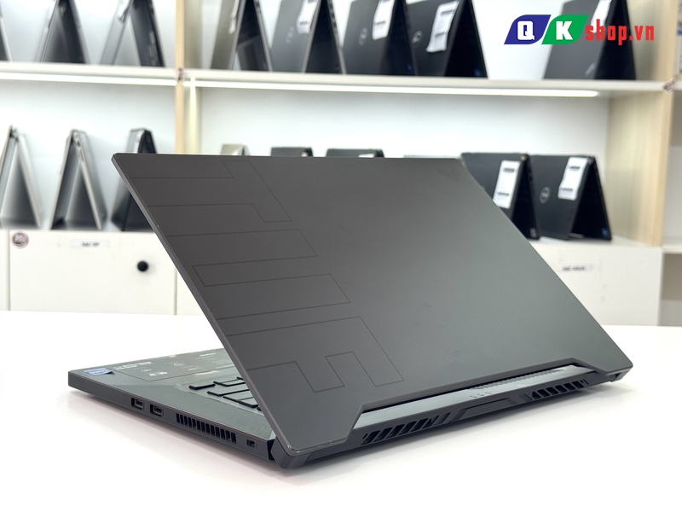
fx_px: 946
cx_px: 341
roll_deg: -0.9
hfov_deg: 39.7
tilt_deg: -6.8
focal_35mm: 48
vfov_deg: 30.3
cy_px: 256
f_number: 1.78
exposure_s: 1/121
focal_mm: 6.76
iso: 64
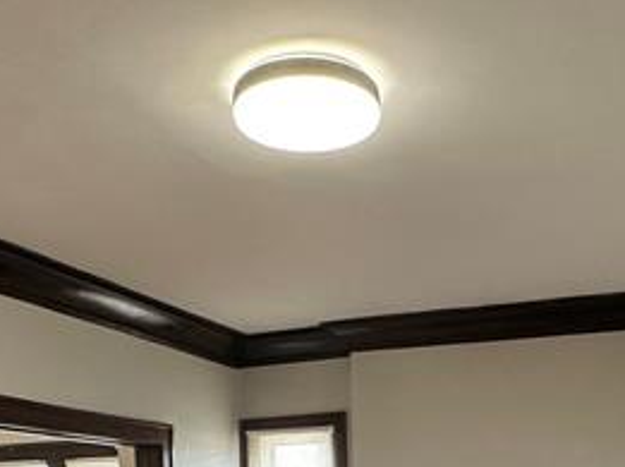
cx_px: 364
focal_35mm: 55
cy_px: 642
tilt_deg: -5.9
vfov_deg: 22.9
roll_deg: +0.3
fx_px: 992
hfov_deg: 34.9
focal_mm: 2.22
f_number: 2.2
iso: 320
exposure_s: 1/120
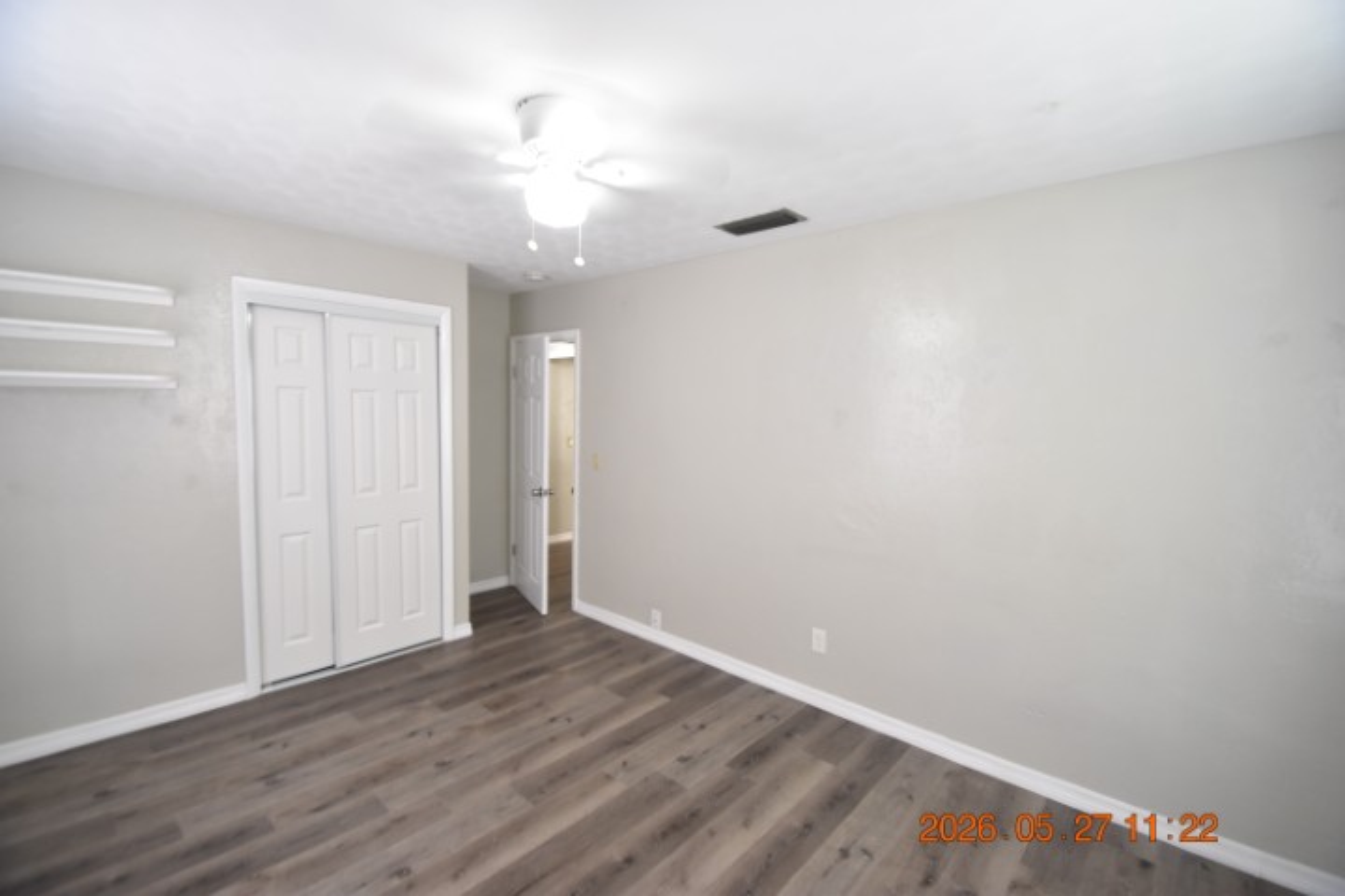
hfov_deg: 100.4
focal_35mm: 15
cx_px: 672
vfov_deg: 77.3
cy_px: 448
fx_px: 560
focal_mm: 10
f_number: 3.5
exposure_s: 1/45
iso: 800
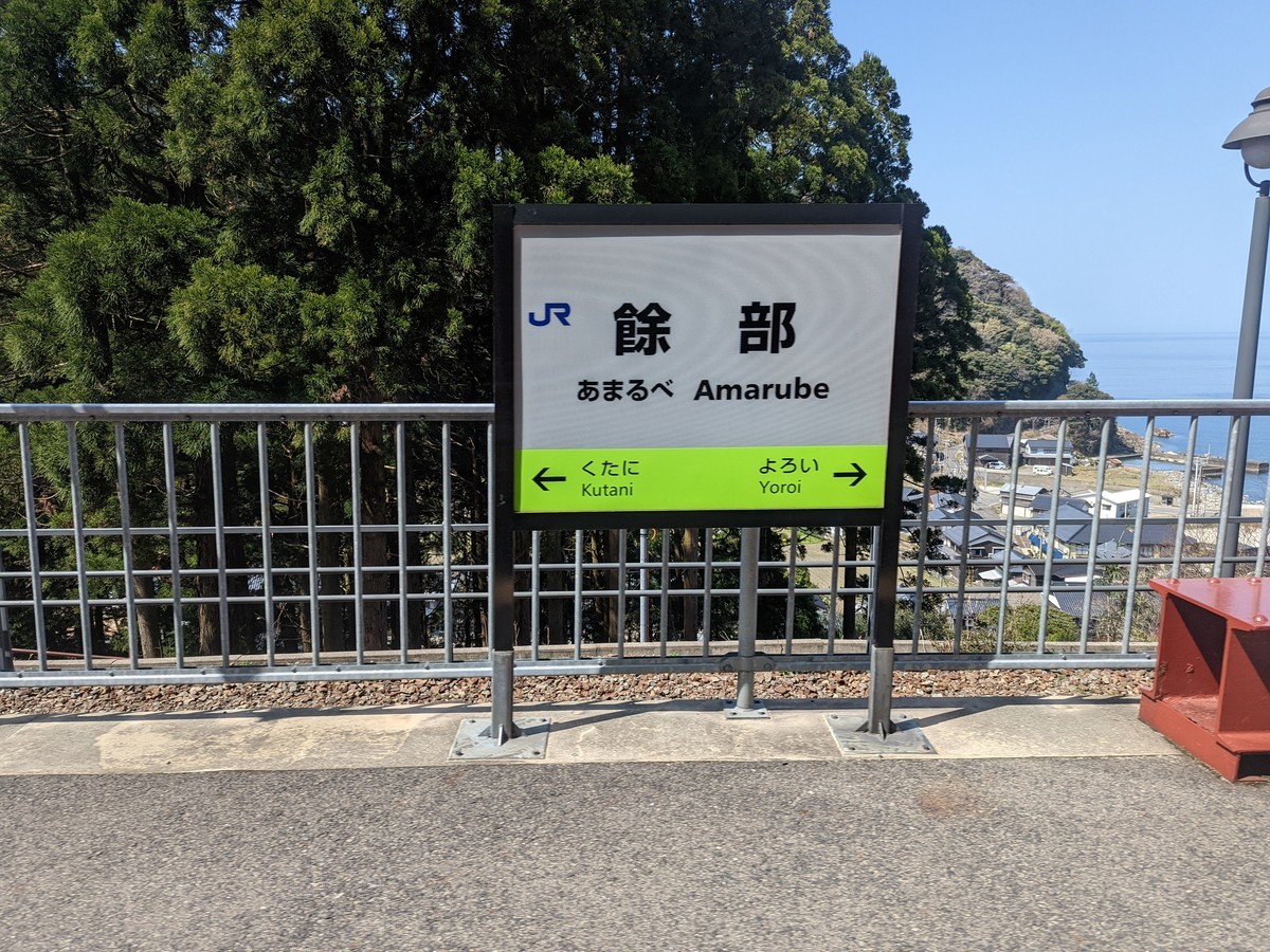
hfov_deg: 71.6
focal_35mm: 24
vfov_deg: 56.8
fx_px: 881
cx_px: 635
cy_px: 476
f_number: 1.85
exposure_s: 1/891
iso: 43
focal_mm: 6.81
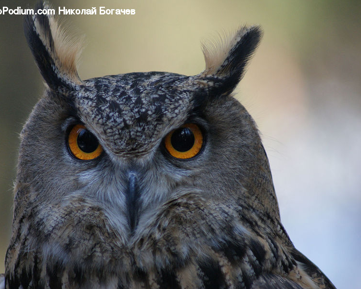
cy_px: 144
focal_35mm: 423
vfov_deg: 3.7
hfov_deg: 4.6
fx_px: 4519
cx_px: 150
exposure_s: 1/200
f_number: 5.6
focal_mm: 250
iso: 400
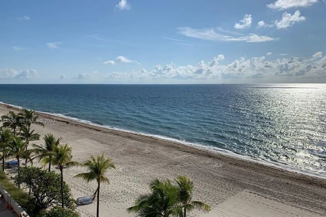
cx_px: 159
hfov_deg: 65.5
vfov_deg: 46.3
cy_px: 121
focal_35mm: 28
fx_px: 254
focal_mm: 4.25
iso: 25
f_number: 1.8
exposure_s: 1/8696
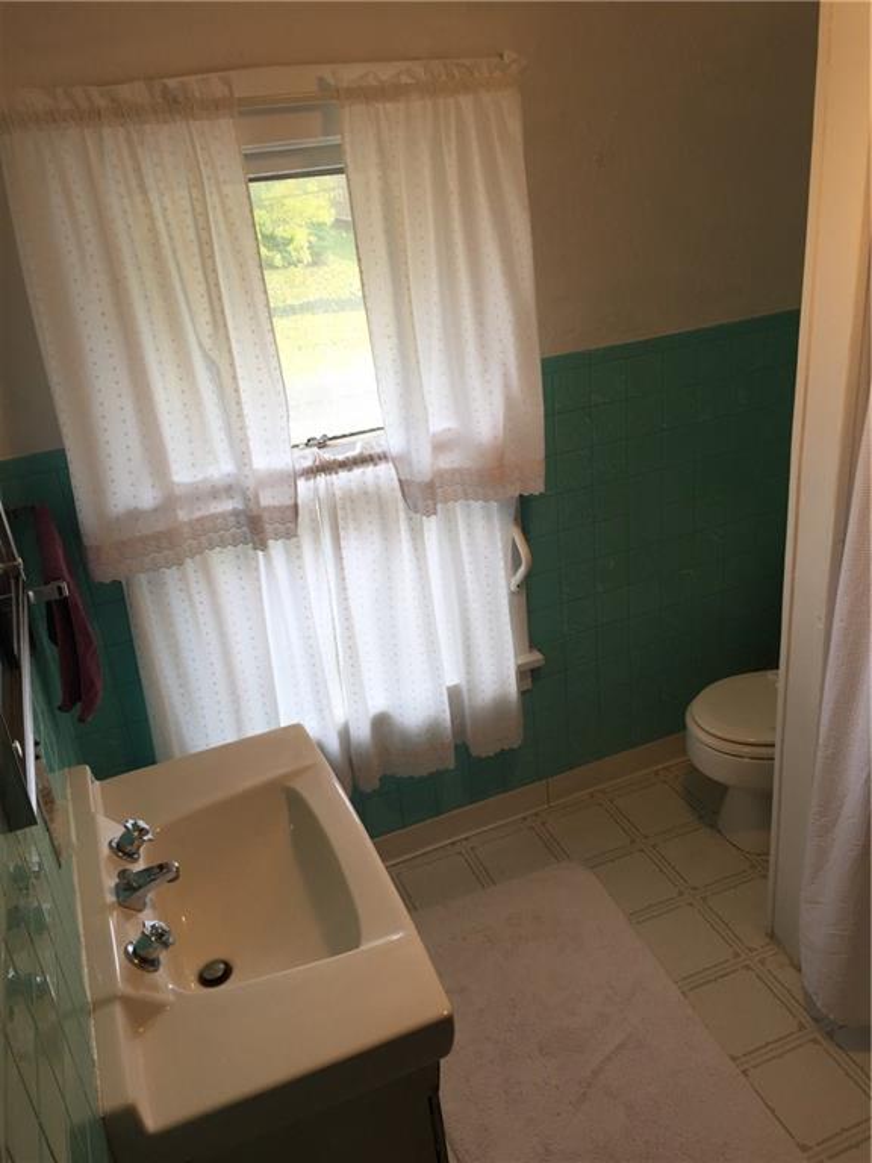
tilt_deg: -25.0
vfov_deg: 61.7
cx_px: 436
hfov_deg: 48.2
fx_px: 974
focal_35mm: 29
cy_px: 582
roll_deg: +5.5
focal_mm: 4.15
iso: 32
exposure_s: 1/60
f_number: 2.2
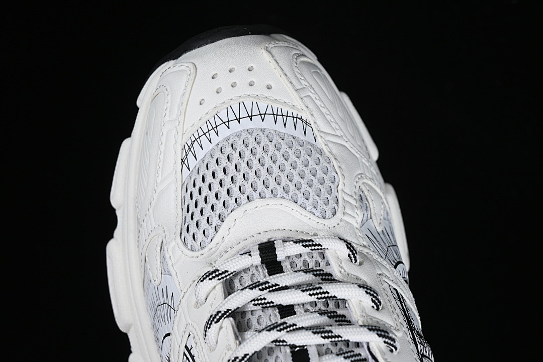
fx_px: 1131
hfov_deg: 27.0
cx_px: 272
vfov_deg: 18.2
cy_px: 181
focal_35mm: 75
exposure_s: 1/80
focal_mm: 50
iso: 160
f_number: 7.1
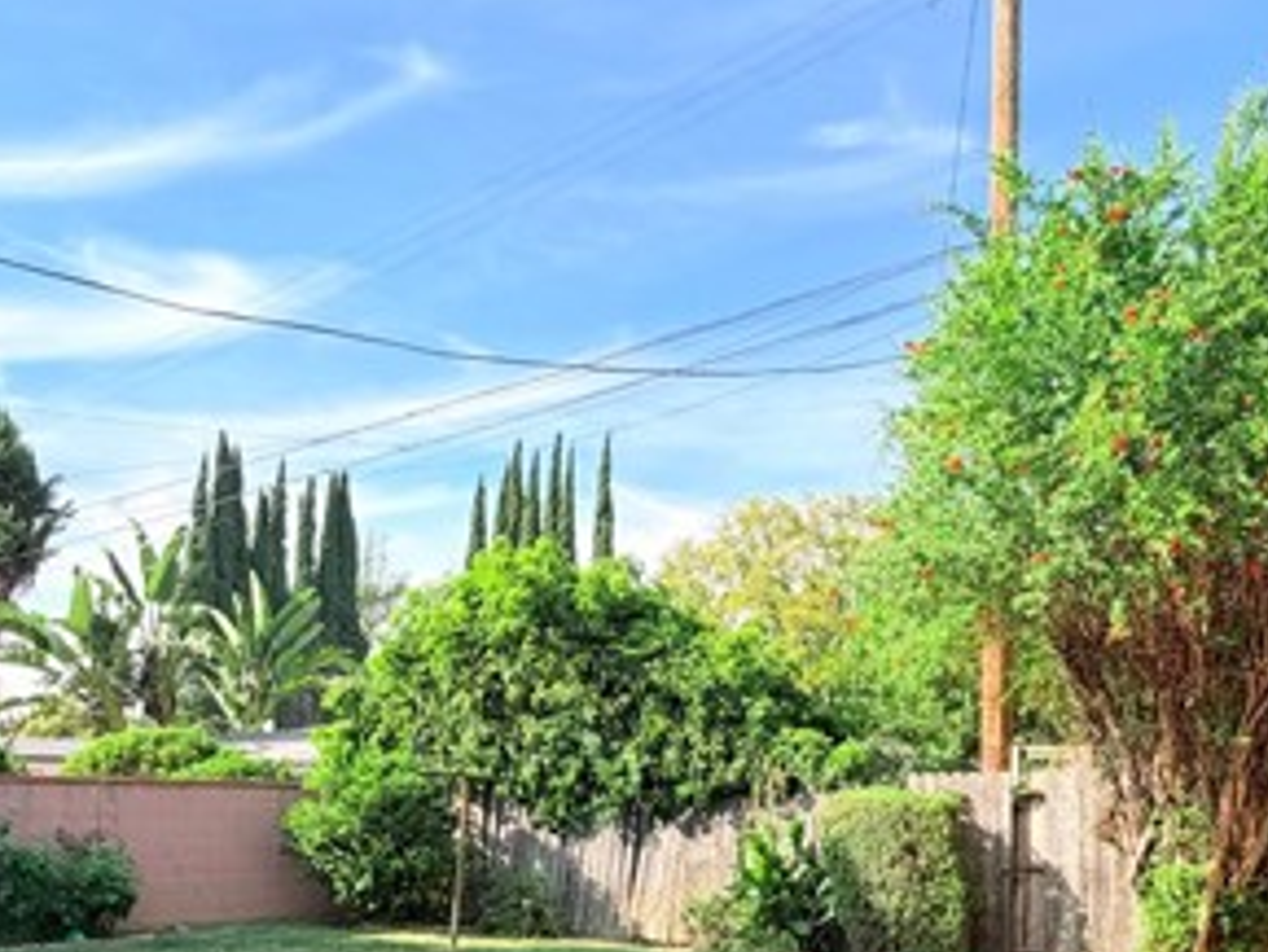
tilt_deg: +1.3
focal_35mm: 31
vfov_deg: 42.8
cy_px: 798
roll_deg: -2.4
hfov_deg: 58.3
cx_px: 610
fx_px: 1136
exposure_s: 1/770
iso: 40
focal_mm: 2.22
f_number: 2.2
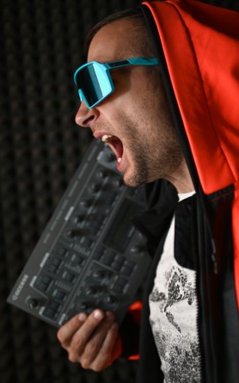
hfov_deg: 35.3
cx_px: 116
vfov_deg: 54.0
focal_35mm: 36
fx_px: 375
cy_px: 193
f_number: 1.8
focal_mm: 35
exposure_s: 1/100
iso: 100
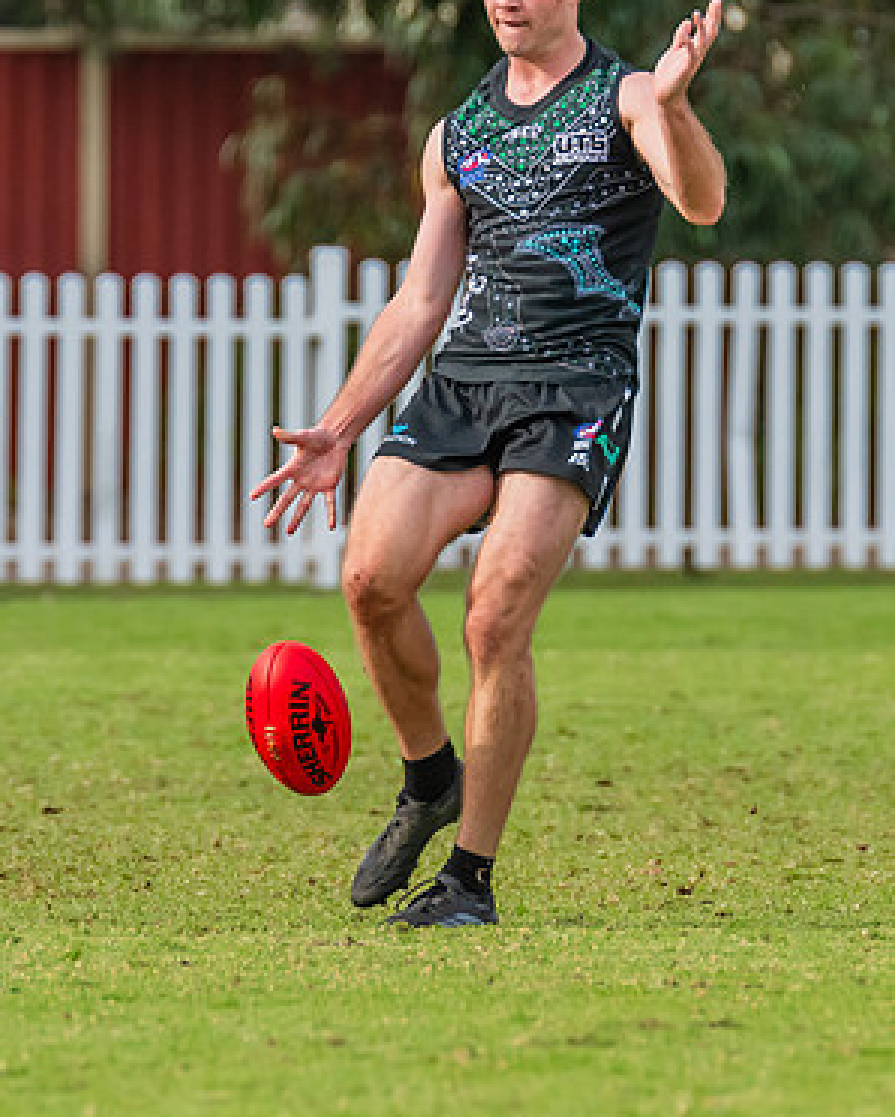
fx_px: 37682
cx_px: 370
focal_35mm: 1139
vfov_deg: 1.7
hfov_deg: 1.4
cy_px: 303
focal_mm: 420
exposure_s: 1/1600
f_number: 6.3
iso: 800
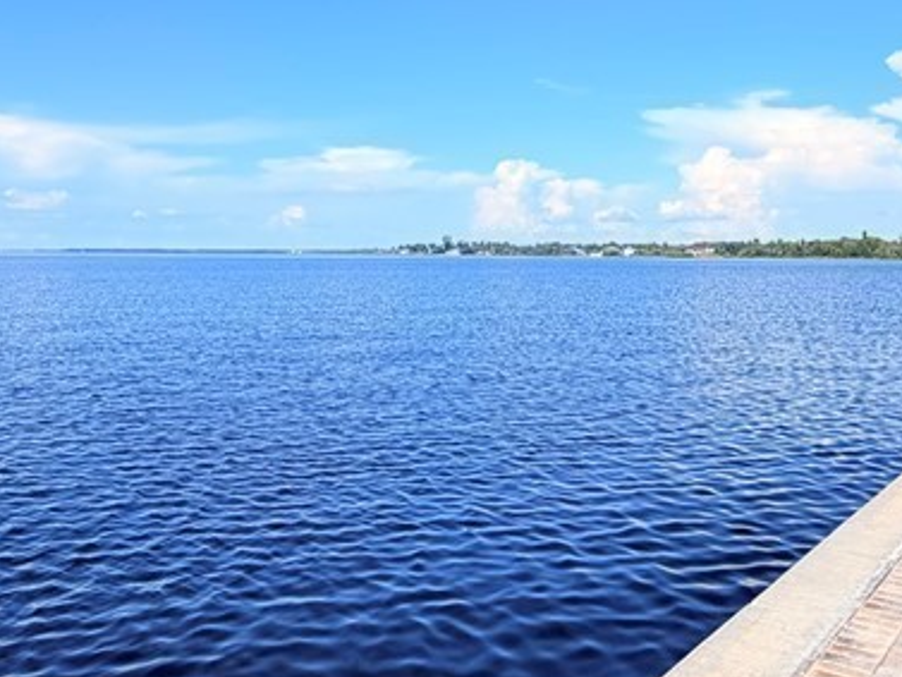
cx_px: 416
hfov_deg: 48.9
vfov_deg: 37.3
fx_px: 990
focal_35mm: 38
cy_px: 225
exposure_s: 1/1050
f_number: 2.2
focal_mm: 2.22
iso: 20
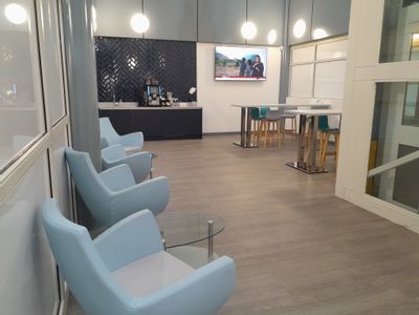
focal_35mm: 27
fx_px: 327
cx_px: 210
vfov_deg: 51.4
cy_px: 158
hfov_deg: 65.3
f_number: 1.8
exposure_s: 1/50
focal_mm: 4
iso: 250
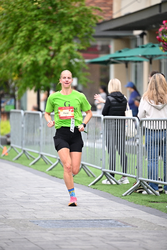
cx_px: 84
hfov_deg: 6.9
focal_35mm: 200
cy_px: 125
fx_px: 1391
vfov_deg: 10.3
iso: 1250
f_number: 2.8
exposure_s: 1/1250
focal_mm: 200
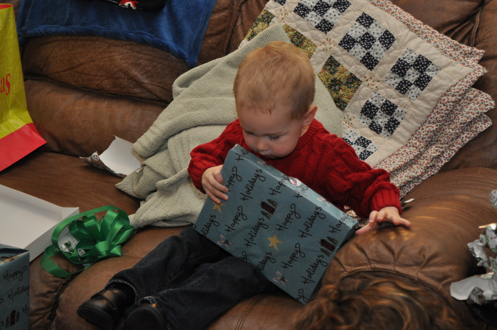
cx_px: 248
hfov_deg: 27.0
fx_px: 1034
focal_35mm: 75
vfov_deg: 18.1
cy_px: 165
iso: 800
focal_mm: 50
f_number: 5
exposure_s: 1/60
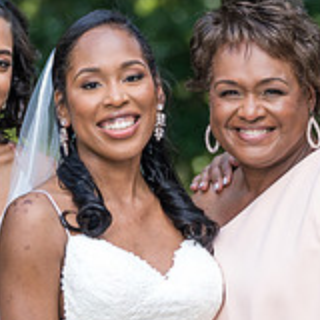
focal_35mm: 359
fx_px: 3755
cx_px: 190
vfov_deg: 4.9
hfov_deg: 4.9
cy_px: 299
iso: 125
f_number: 2.8
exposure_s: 1/200
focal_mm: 108
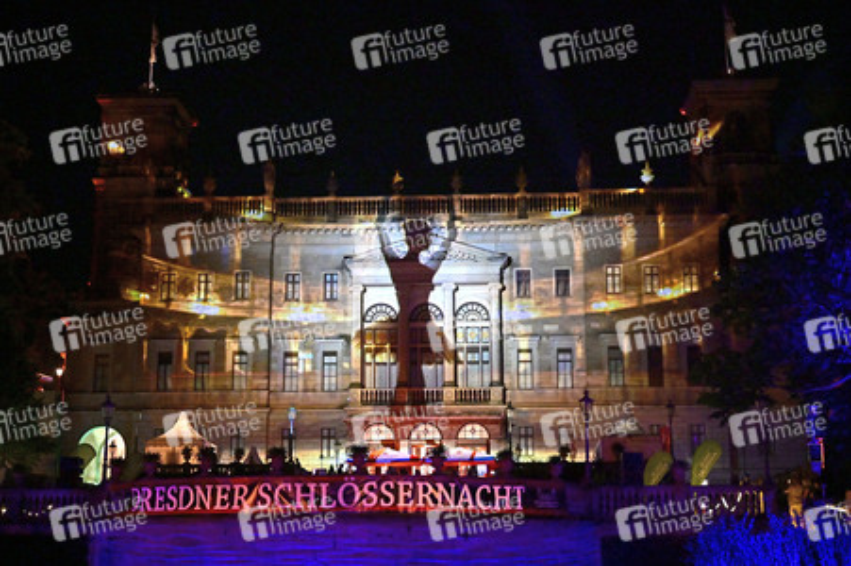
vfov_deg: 26.4
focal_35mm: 51
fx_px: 1205
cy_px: 283
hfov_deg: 38.9
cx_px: 426
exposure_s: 1/160
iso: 6400
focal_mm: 51
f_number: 2.8
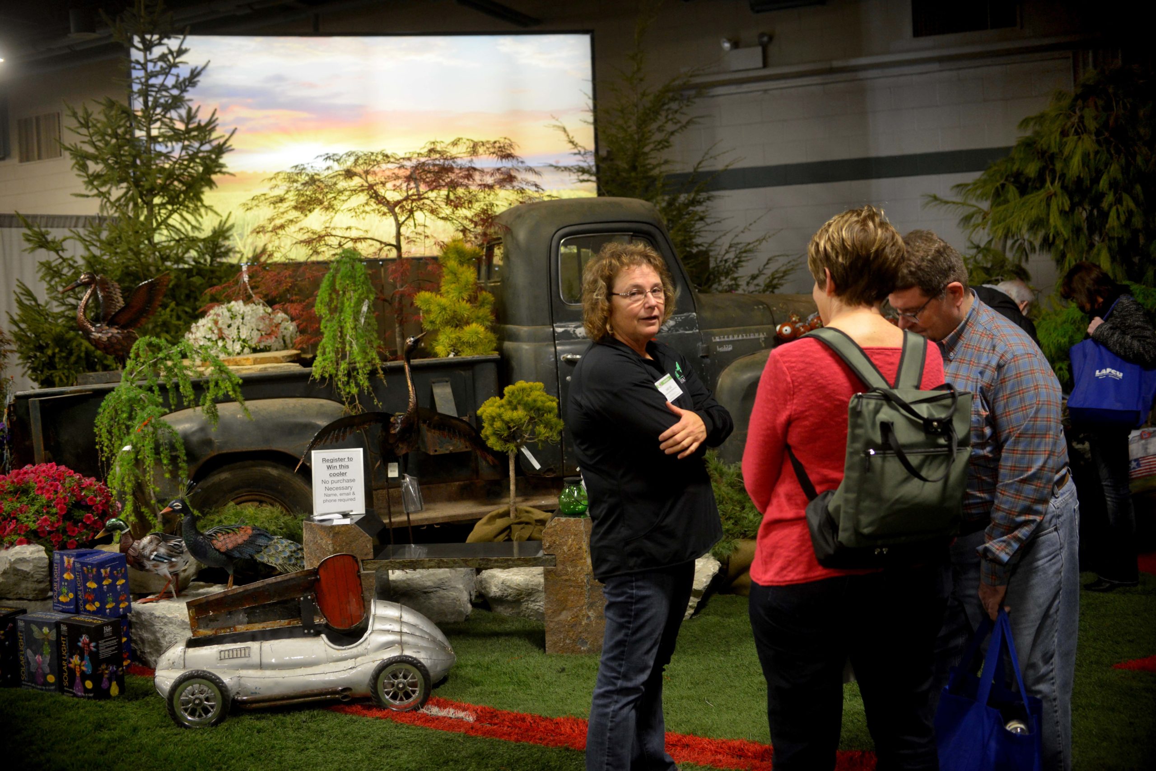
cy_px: 386
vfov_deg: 37.9
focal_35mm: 35
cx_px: 578
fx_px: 1124
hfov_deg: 54.4
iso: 2000
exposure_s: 1/100
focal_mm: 35
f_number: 2.8
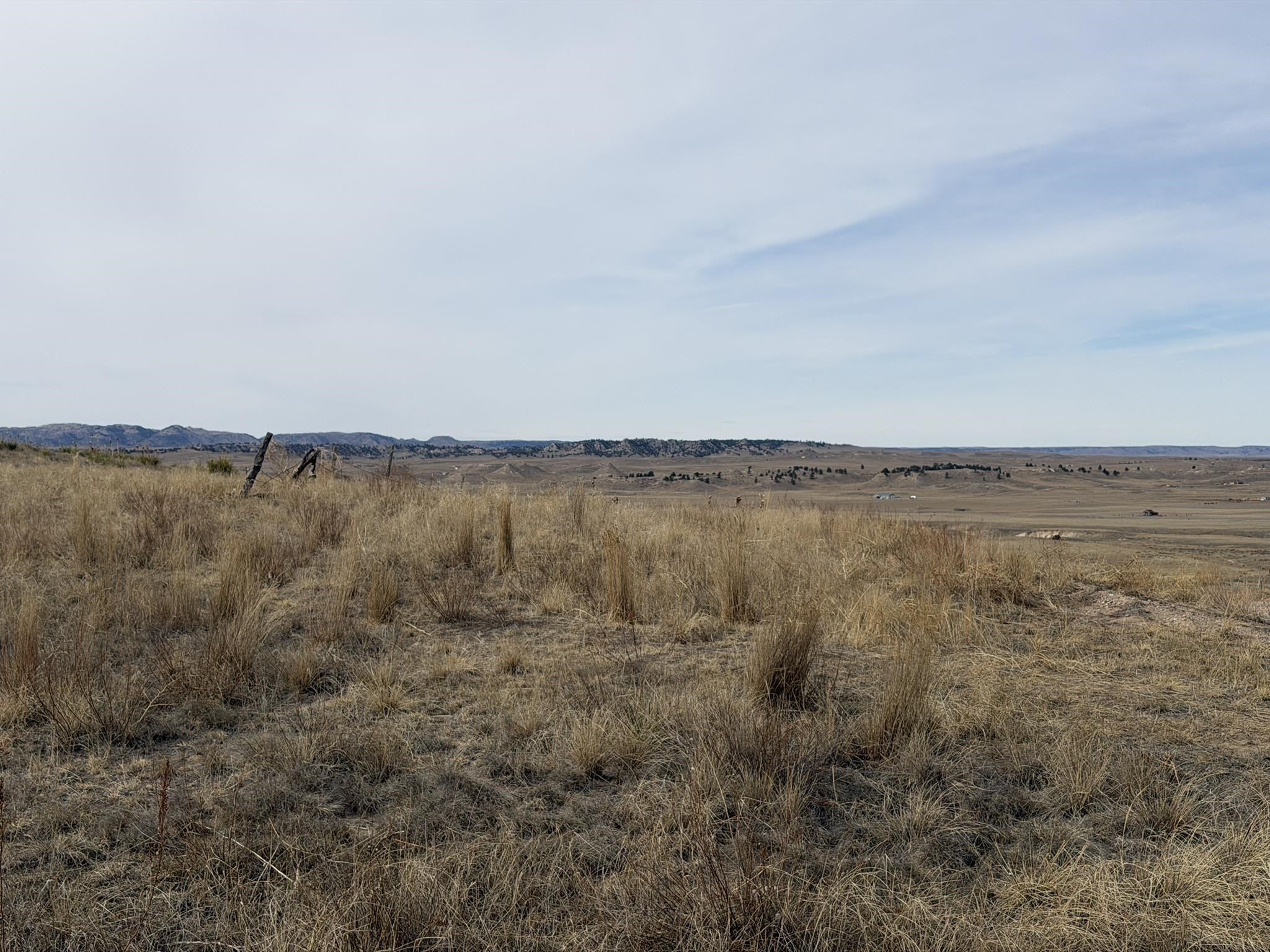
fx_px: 1761
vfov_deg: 30.3
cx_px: 635
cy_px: 476
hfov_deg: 39.7
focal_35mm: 48
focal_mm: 6.76
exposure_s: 1/8772
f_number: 1.78
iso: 64
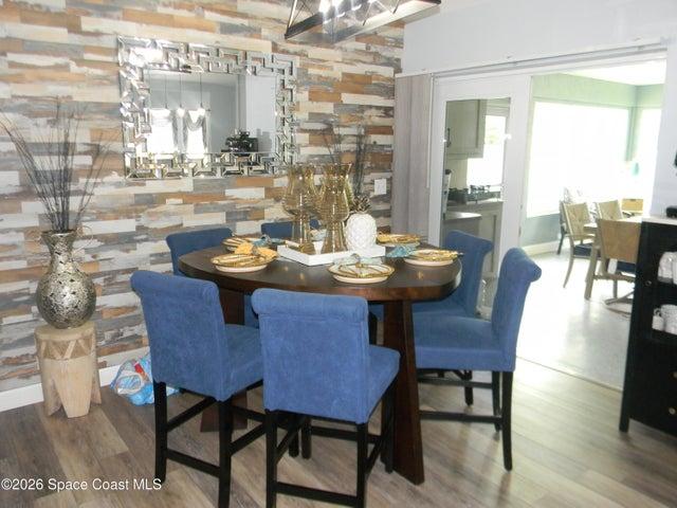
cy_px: 254
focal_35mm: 28
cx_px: 338
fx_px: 548
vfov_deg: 49.7
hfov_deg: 63.4
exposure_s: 1/26
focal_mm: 5
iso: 243
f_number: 3.5
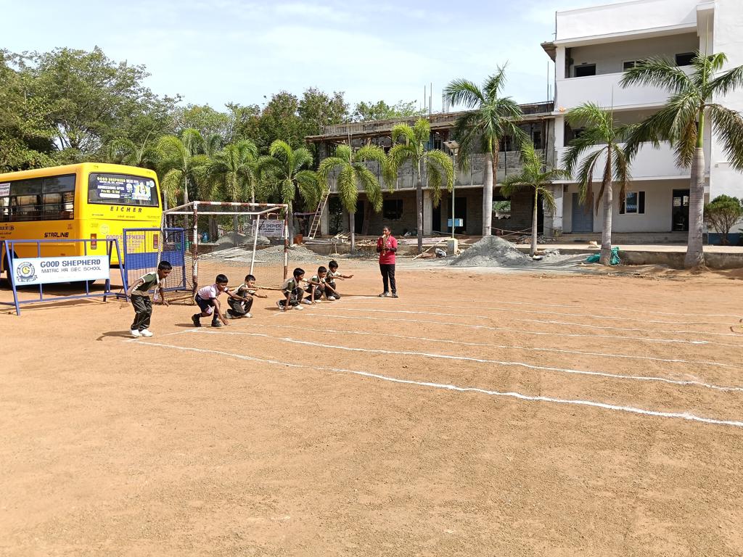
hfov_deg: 65.3
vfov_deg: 51.4
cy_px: 278
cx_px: 372
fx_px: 580
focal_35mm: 27
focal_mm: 3.98
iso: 50
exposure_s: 1/456
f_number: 1.8
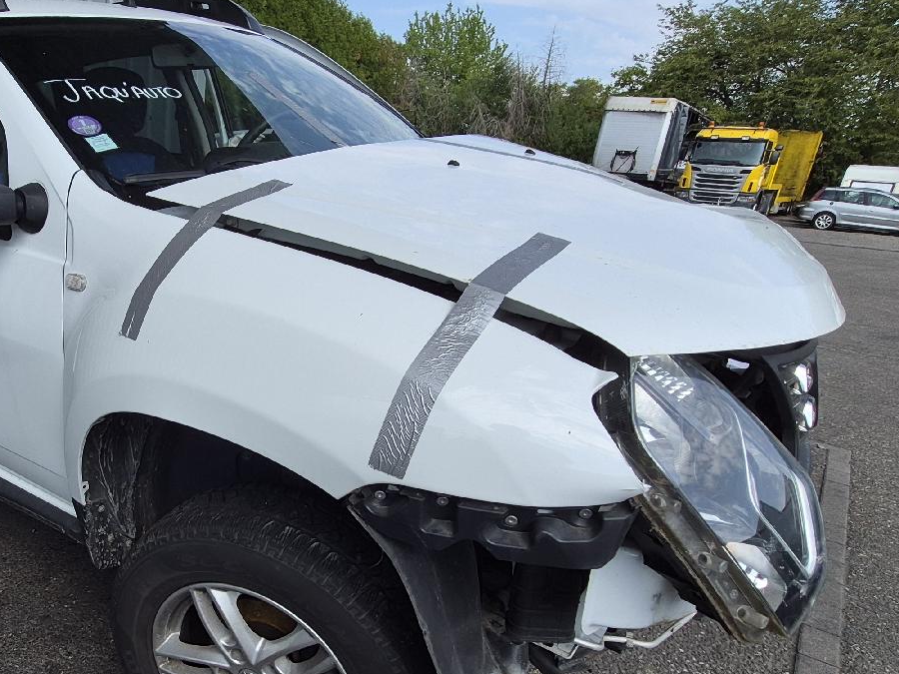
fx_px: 675
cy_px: 412
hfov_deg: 63.8
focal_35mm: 26
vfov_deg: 52.6
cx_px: 239
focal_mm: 1.74
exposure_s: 1/1250
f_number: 2.2
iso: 40
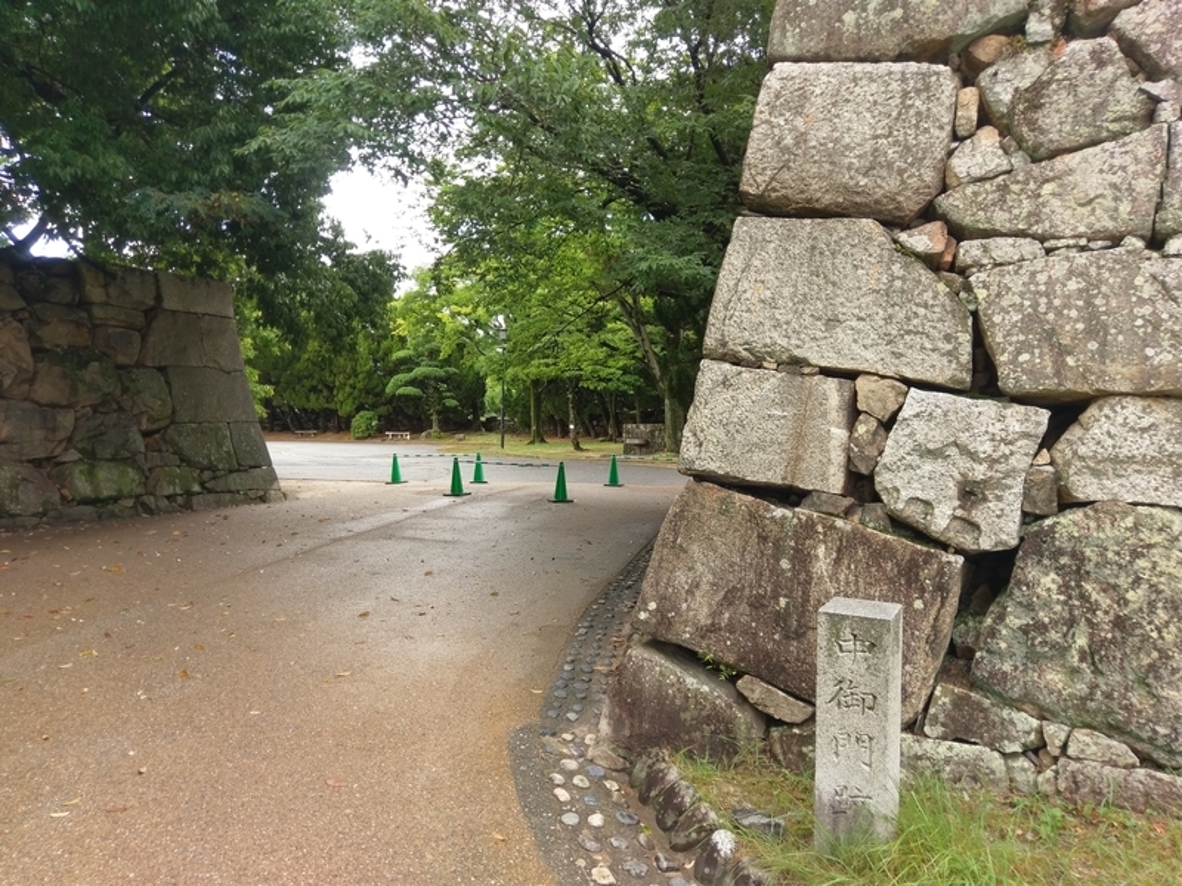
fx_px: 888
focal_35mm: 26
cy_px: 443
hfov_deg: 67.3
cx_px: 591
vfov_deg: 53.1
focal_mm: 4.58
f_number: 1.8
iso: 100
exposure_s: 1/268
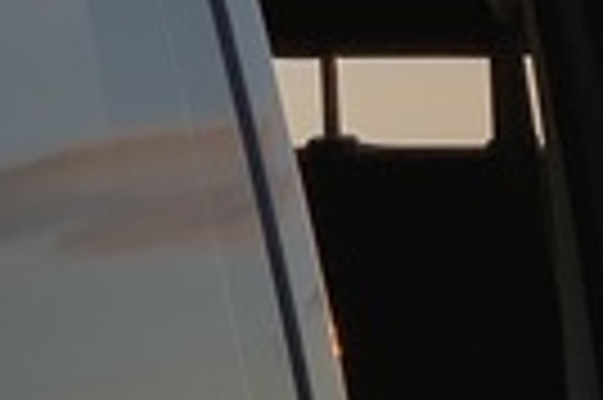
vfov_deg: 4.2
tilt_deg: -3.2
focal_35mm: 323
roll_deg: -0.5
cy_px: 481
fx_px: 5404
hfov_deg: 6.2
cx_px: 1260
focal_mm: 6
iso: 16
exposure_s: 1/324
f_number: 2.4
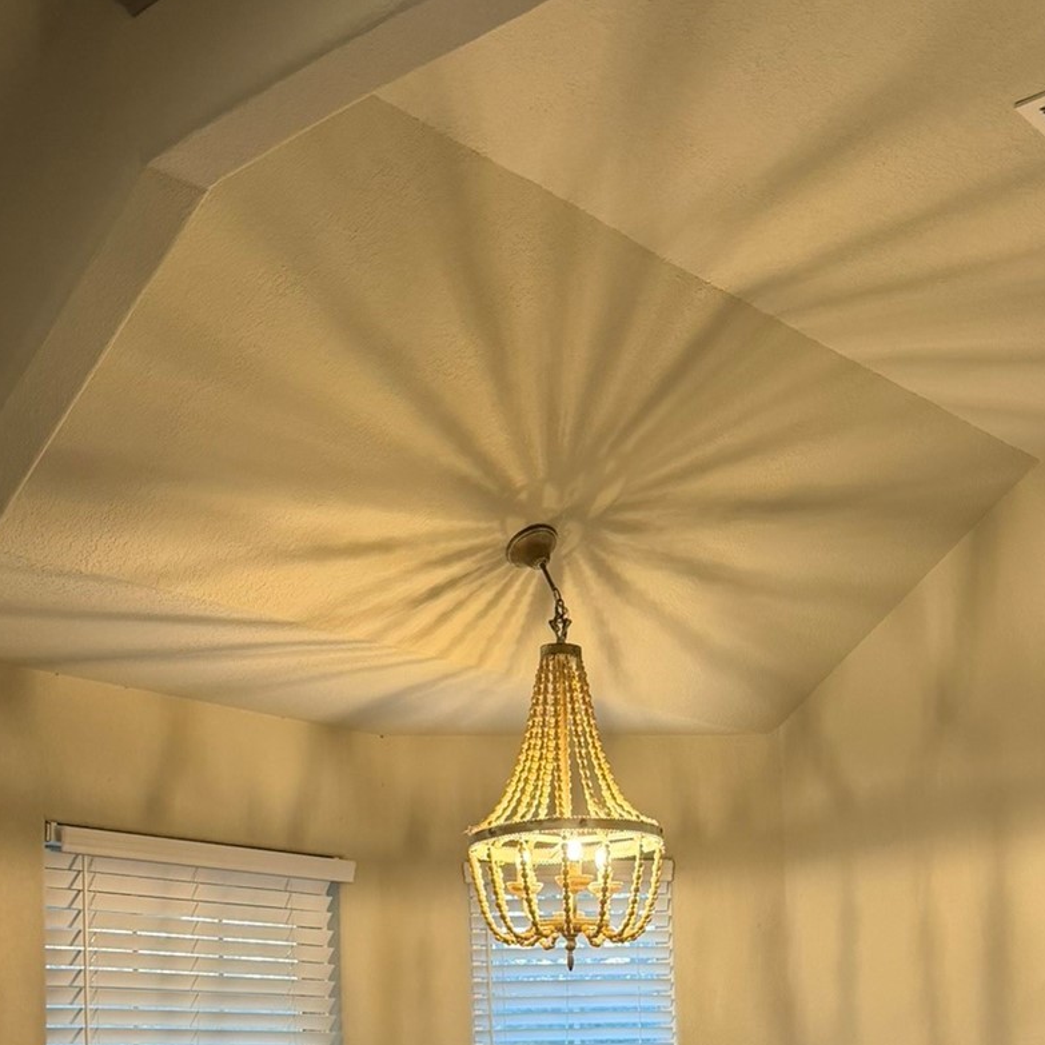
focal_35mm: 52
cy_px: 990
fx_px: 1776
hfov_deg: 32.5
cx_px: 691
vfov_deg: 30.9
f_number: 1.78
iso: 250
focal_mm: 6.76
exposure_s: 1/60
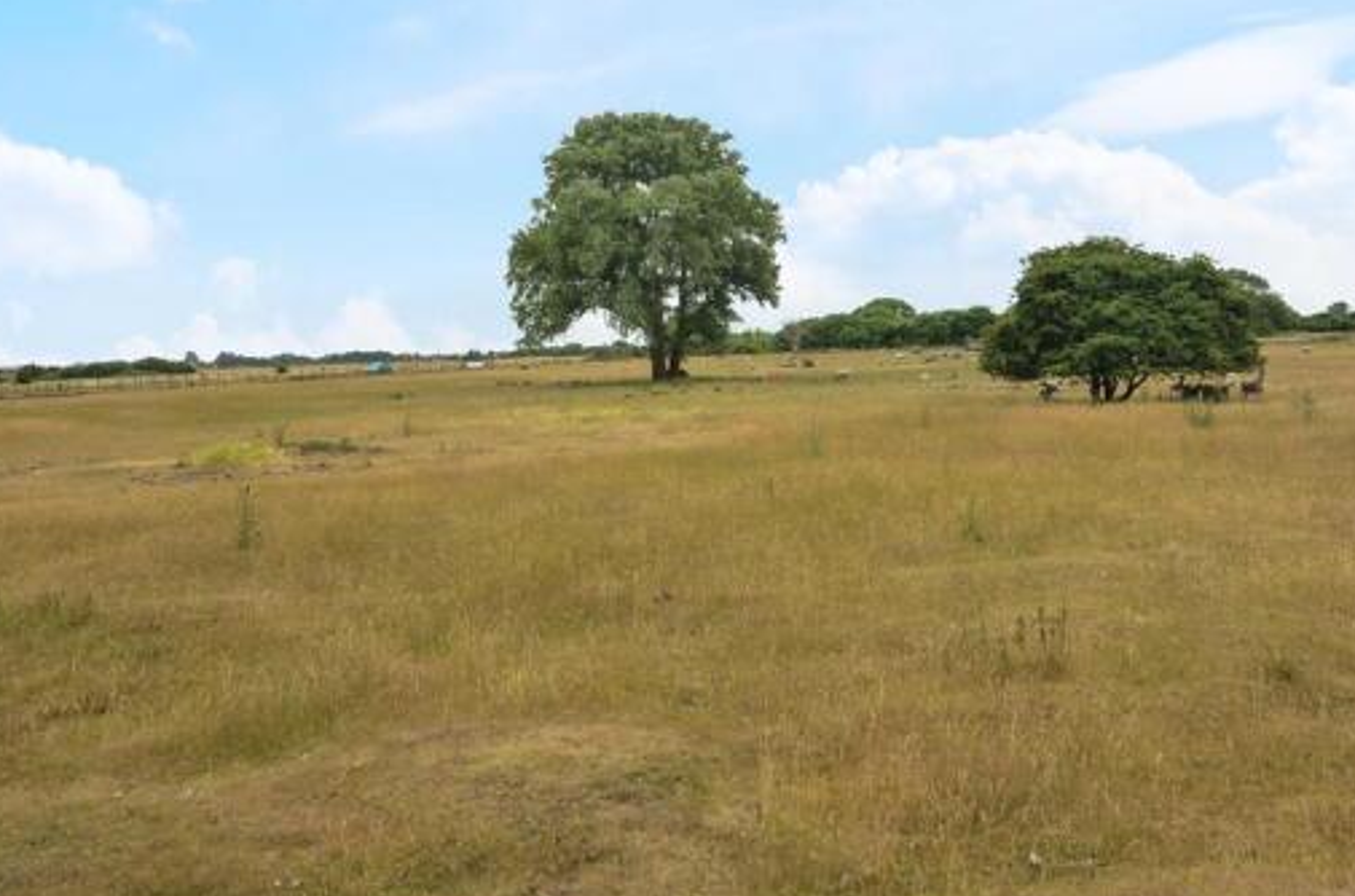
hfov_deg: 49.7
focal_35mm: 39
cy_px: 351
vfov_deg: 33.9
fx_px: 1464
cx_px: 690
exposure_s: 1/80
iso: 200
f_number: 11
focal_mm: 20
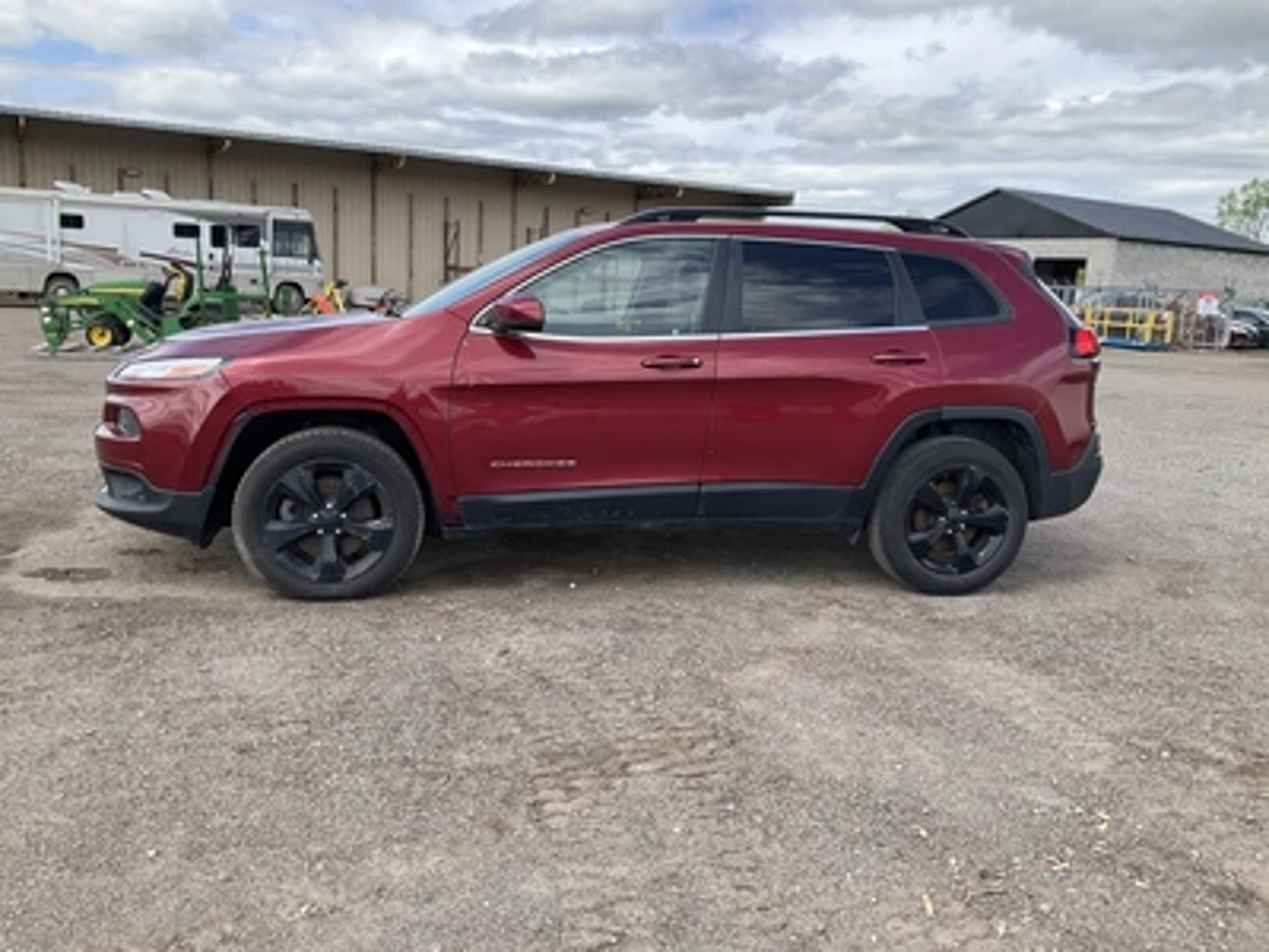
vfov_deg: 48.2
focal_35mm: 29
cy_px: 476
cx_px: 634
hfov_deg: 61.7
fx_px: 1063
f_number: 1.8
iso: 25
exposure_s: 1/781
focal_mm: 3
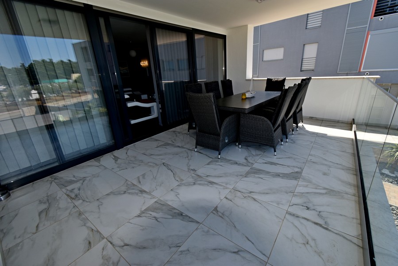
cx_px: 199
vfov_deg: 77.4
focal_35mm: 15
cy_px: 133
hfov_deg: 100.4
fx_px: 166
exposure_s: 1/200
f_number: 7.1
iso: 100
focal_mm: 10
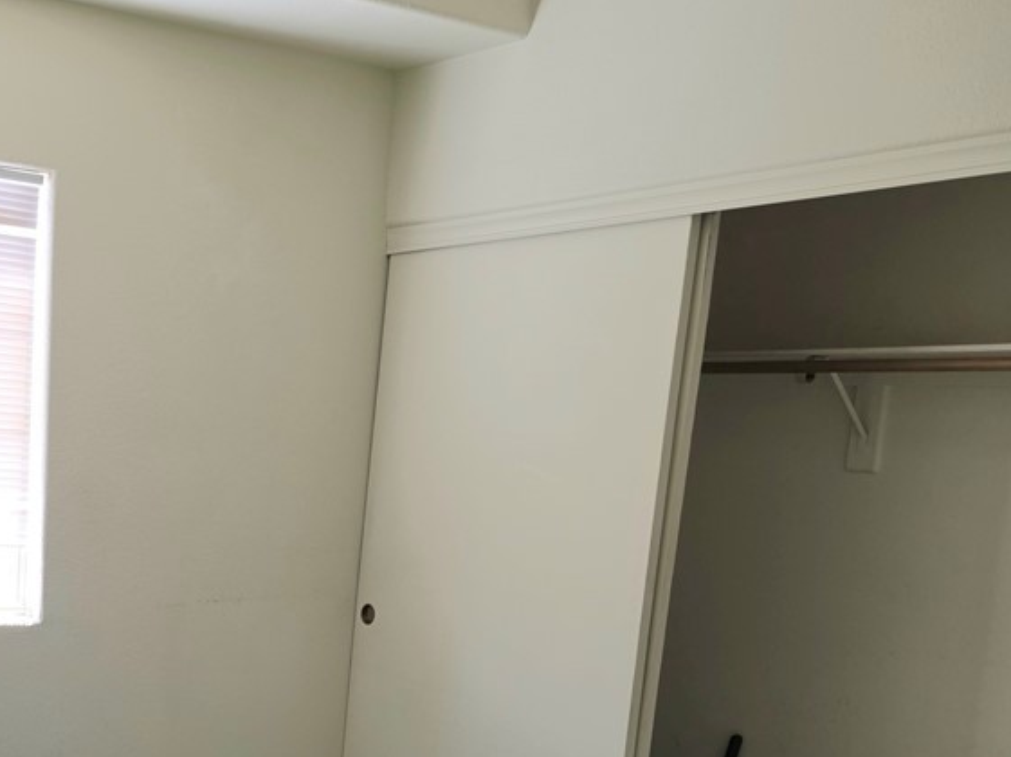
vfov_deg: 33.1
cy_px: 630
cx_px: 123
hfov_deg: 41.6
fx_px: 1226
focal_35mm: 42
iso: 125
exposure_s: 1/120
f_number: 1.7
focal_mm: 6.3
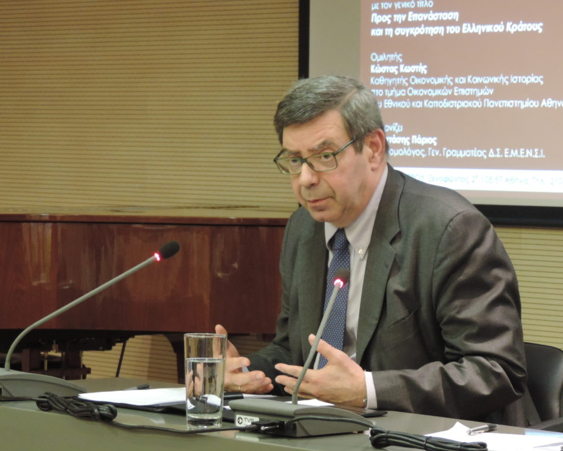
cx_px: 286
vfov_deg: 10.2
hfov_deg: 12.7
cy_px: 225
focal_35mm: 152
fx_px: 2533
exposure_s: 1/13
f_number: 4.4
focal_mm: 25.8
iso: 800
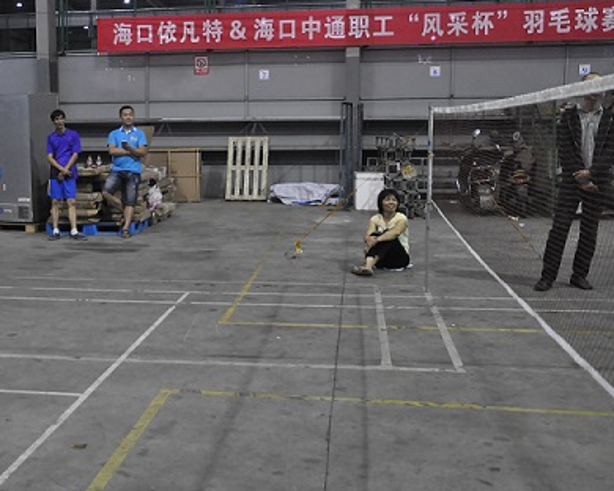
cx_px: 197
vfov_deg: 30.8
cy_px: 238
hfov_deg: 37.6
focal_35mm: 49
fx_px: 890
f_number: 3.8
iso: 1600
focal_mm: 22
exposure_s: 1/25
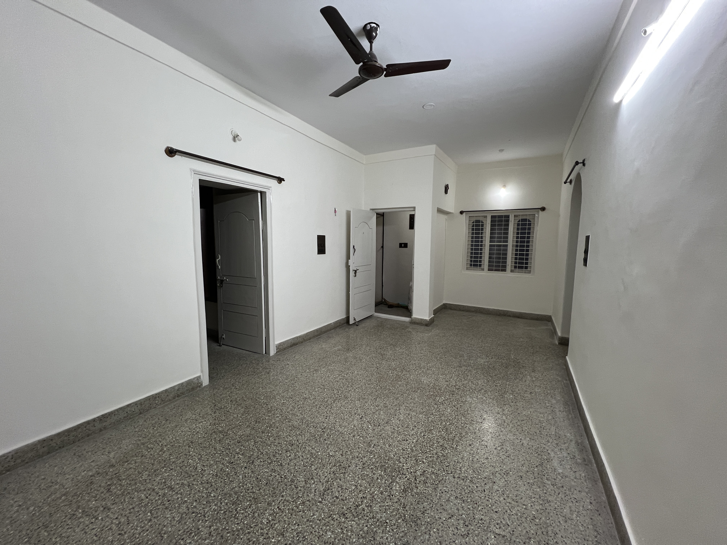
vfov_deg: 89.9
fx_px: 273
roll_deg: -0.1
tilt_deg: -5.6
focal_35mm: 13
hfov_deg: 106.2
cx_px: 364
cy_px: 272
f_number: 1.8
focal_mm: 1.57
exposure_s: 1/50
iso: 160
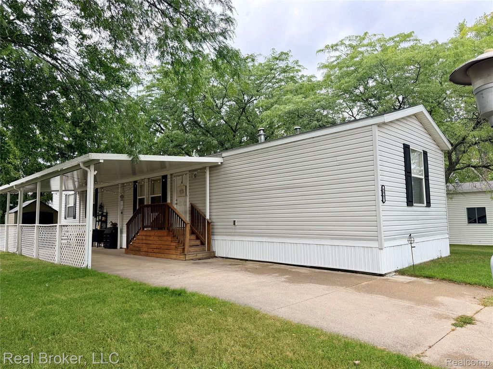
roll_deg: +2.9
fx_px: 342
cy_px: 184
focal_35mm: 24
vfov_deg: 56.8
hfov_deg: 71.6
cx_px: 246
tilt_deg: +5.9
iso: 100
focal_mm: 6.76
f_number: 1.78
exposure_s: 1/1046
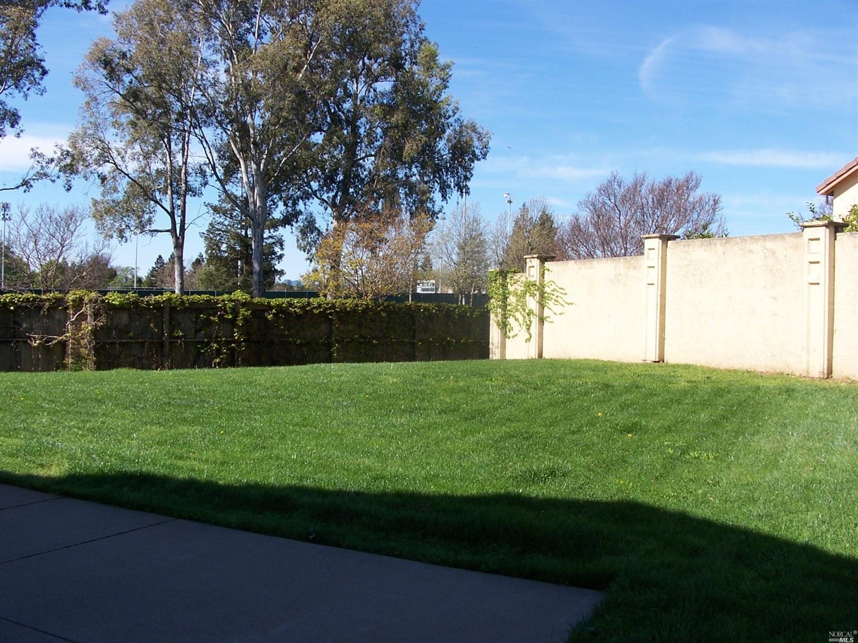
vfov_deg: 40.7
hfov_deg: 52.6
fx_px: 867
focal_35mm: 35
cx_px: 429
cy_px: 322
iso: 80
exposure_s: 1/500
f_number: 4
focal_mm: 6
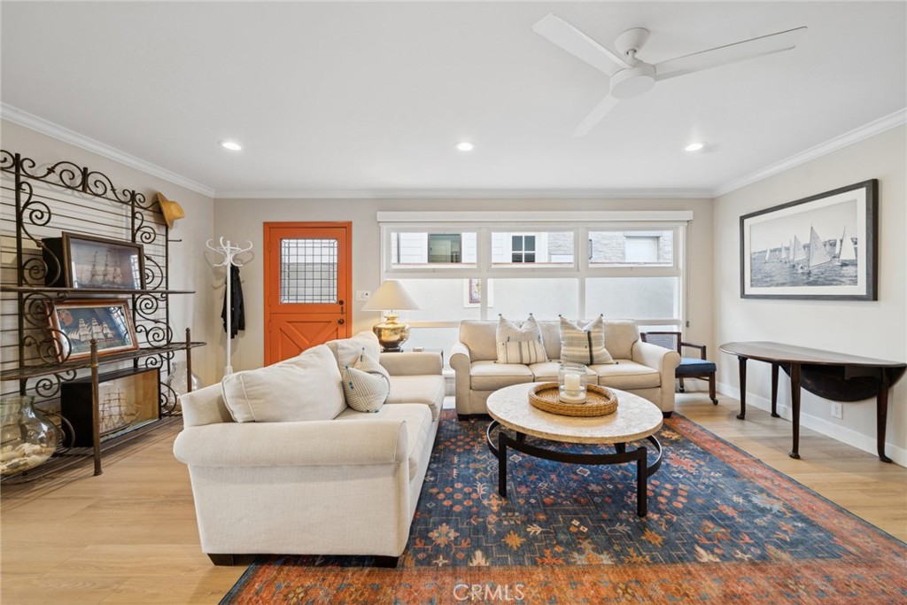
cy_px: 302
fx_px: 328
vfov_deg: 85.4
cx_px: 454
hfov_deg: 108.3
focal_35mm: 13
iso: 400
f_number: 8
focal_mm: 13
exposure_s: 1/13
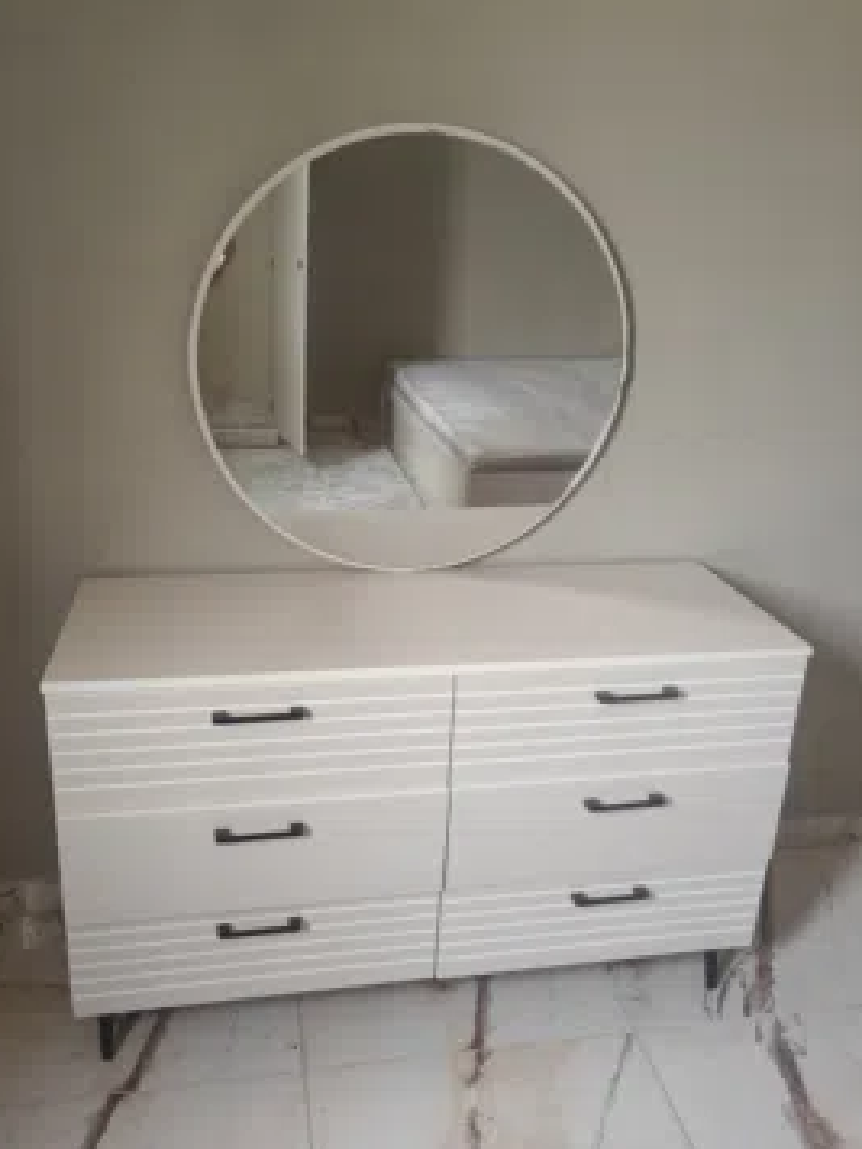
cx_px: 387
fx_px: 896
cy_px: 510
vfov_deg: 65.1
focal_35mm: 27
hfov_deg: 51.3
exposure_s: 1/57
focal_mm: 5.59
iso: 200
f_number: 1.8
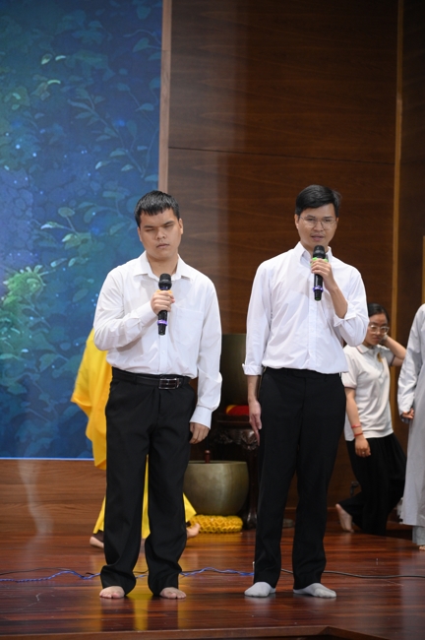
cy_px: 320
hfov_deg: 11.4
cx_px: 212
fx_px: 2129
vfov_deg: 17.1
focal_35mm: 120
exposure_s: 1/100
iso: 3200
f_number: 4
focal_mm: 120
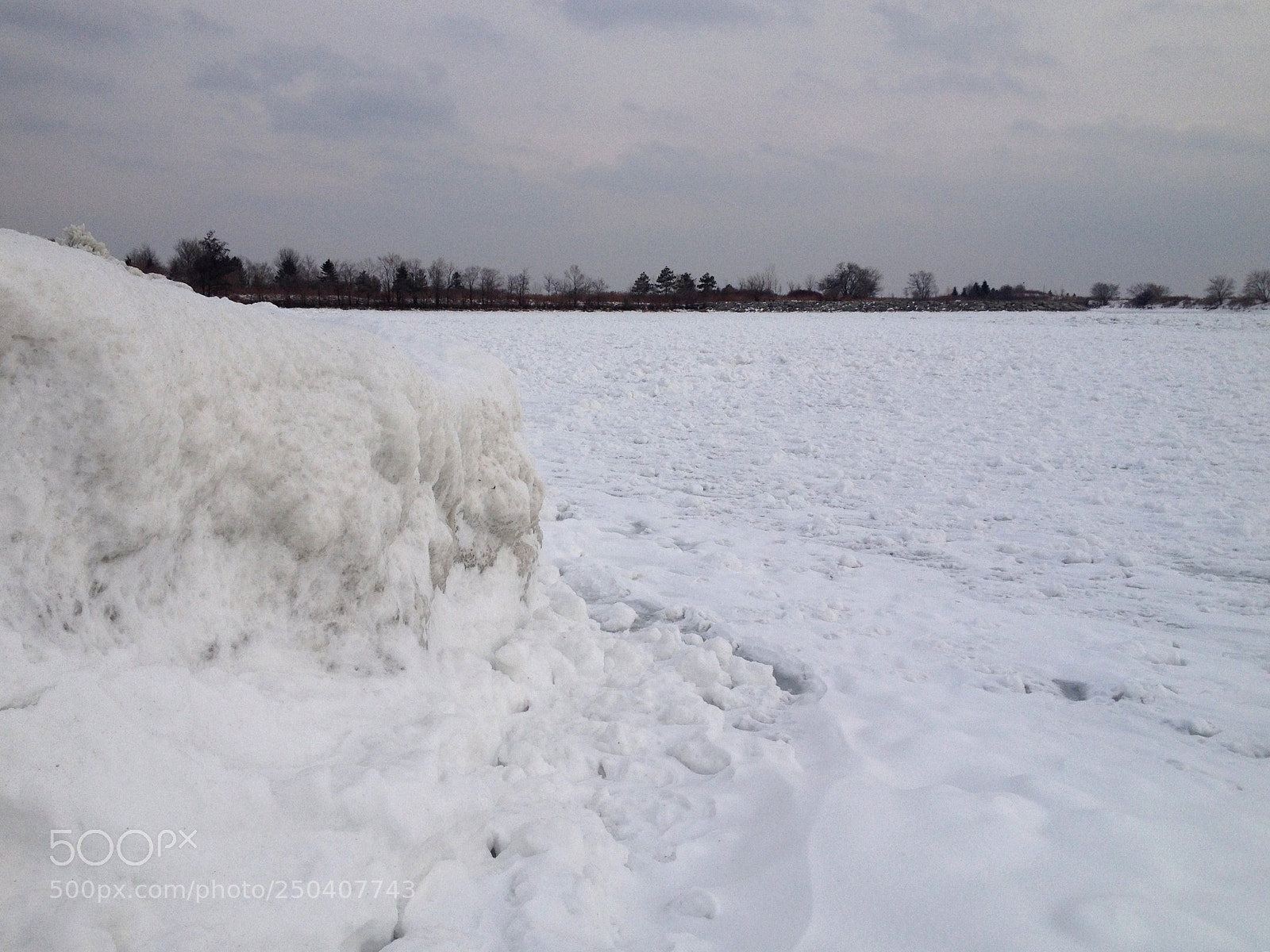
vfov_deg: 40.7
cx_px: 635
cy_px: 476
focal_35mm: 35
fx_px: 1284
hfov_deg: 52.6
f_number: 2.4
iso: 50
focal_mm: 4.28
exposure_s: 1/3247
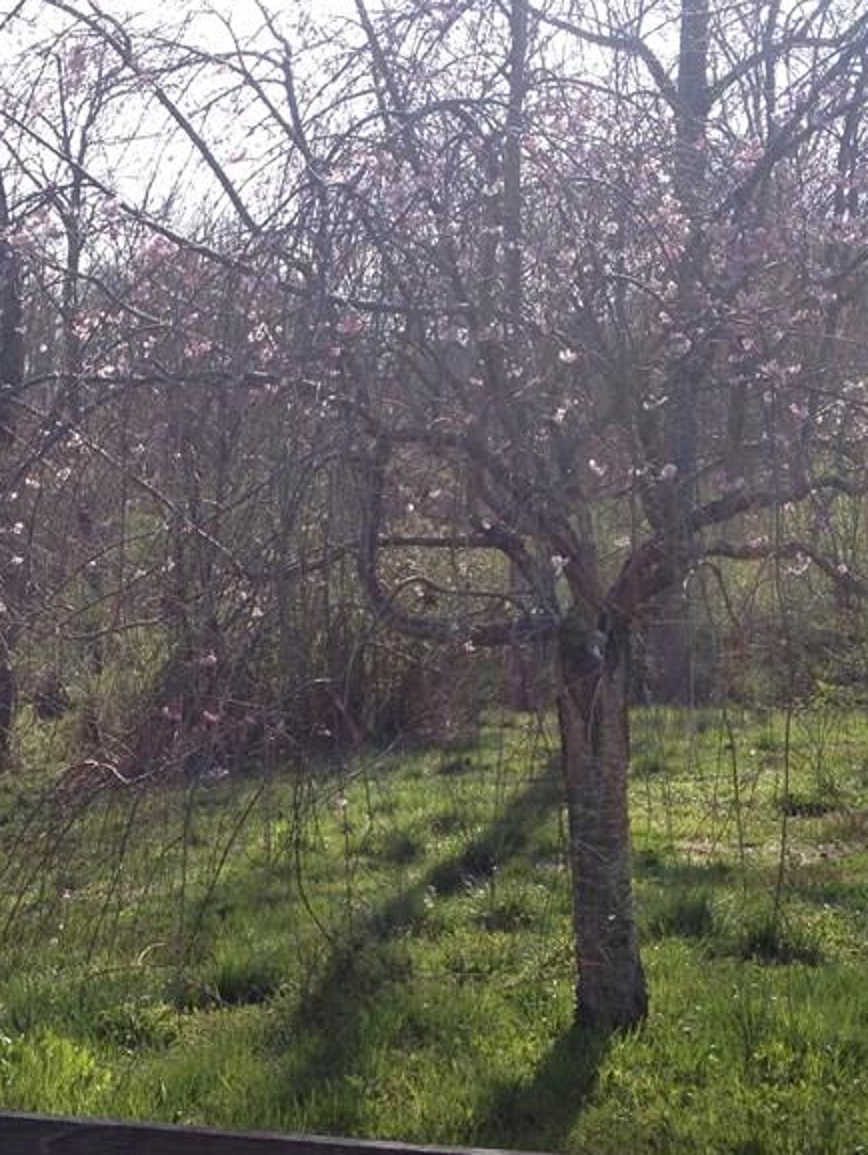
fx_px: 2071
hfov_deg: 23.3
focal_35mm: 62
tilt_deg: -4.3
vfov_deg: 31.2
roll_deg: -1.8
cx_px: 152
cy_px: 629
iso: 50
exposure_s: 1/756
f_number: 2.4
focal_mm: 4.28
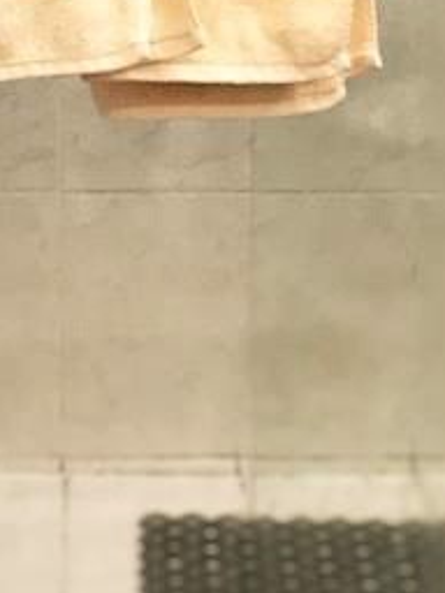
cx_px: 76
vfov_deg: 13.8
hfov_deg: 11.3
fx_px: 2245
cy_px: -385
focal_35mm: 131
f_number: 1.8
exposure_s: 1/30
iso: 50
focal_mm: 3.99
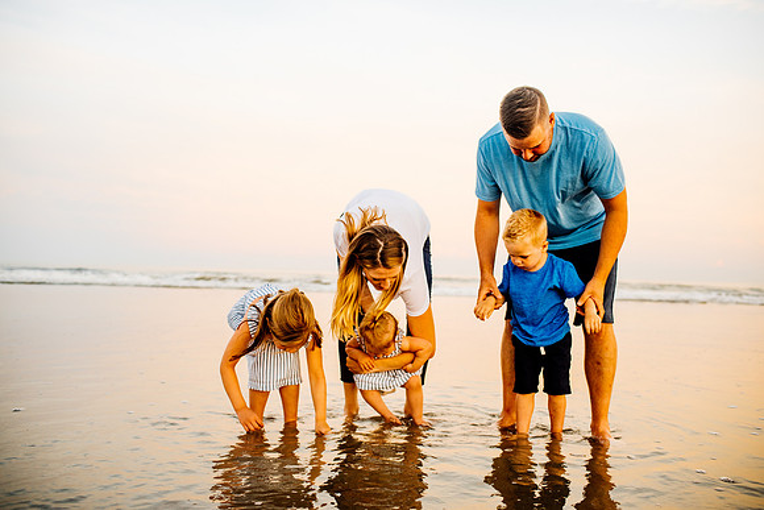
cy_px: 255
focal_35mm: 35
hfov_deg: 54.4
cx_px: 382
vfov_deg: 37.9
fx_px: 743
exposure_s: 1/320
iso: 250
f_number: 2.8
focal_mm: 35
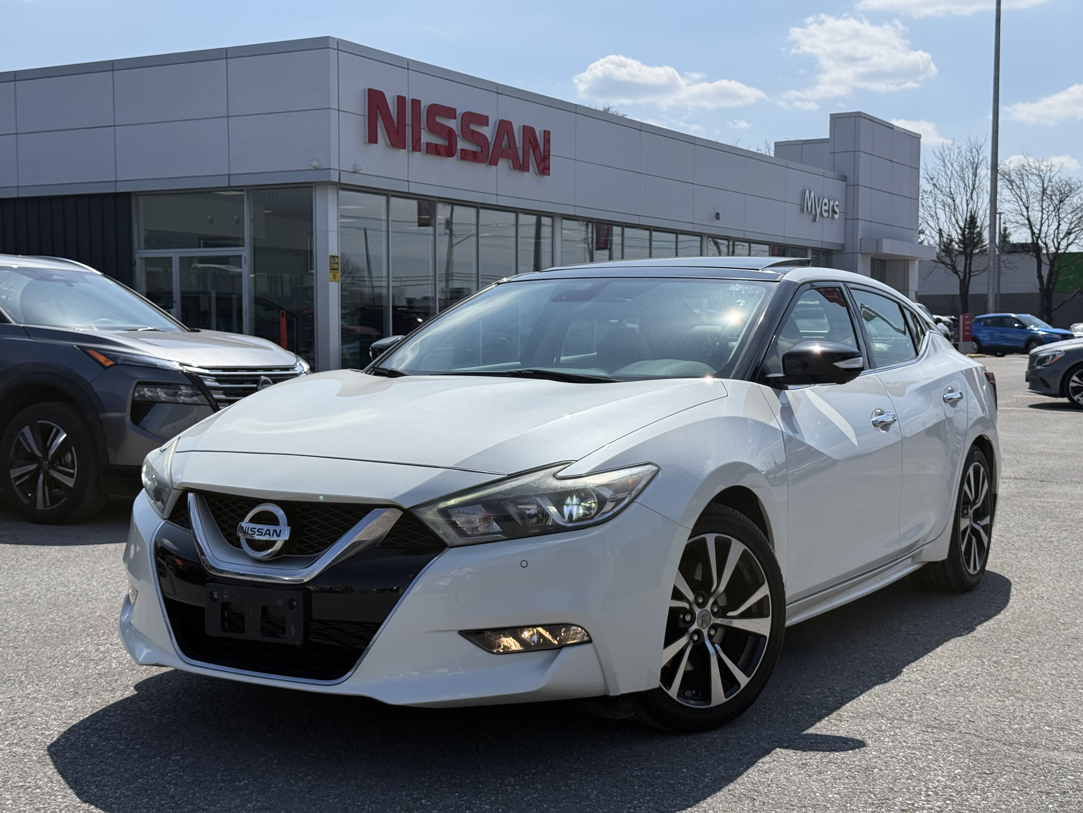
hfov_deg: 39.7
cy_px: 406
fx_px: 1502
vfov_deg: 30.3
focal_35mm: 48
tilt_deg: -3.1
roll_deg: -0.2
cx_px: 542
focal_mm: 6.76
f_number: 1.78
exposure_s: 1/8772
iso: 64
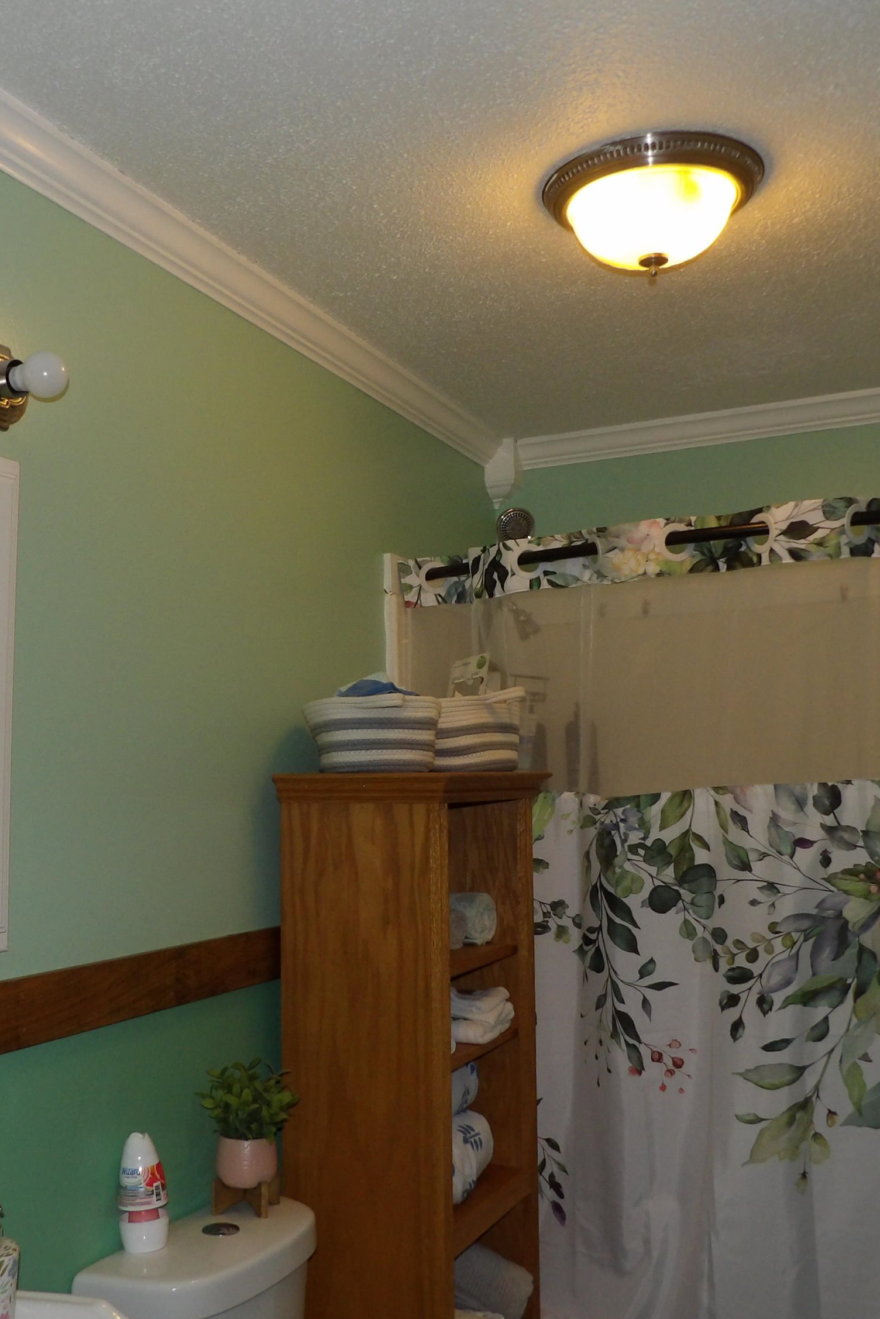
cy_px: 671
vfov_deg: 55.8
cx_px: 322
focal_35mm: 34
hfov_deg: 38.6
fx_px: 1246
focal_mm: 4.3
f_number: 3.2
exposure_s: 1/33
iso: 200
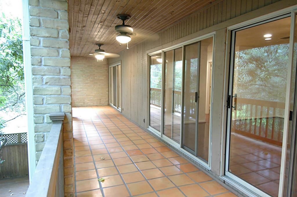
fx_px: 198
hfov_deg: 73.8
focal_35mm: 24
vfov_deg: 53.0
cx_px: 148
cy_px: 98
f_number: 5.6
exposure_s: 1/6
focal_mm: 16
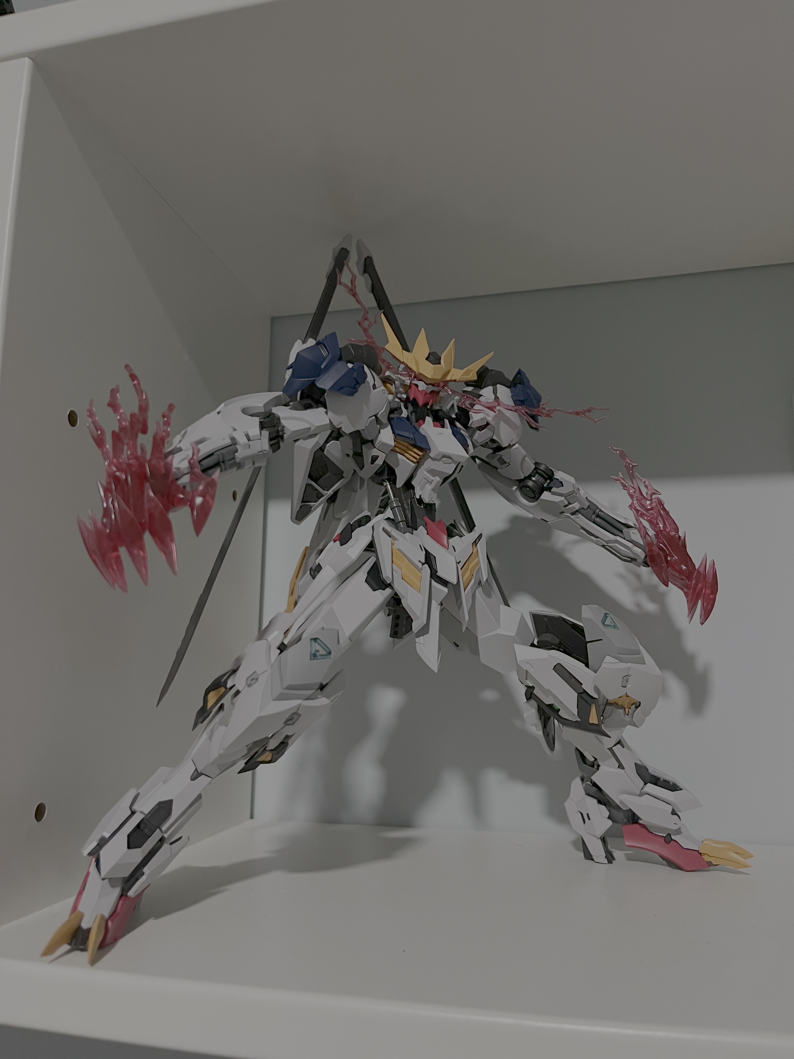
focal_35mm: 26
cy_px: 530
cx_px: 397
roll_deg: -0.8
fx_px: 795
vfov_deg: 67.3
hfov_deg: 53.1
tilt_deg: +11.0
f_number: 1.6
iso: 640
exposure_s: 1/40
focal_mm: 5.1
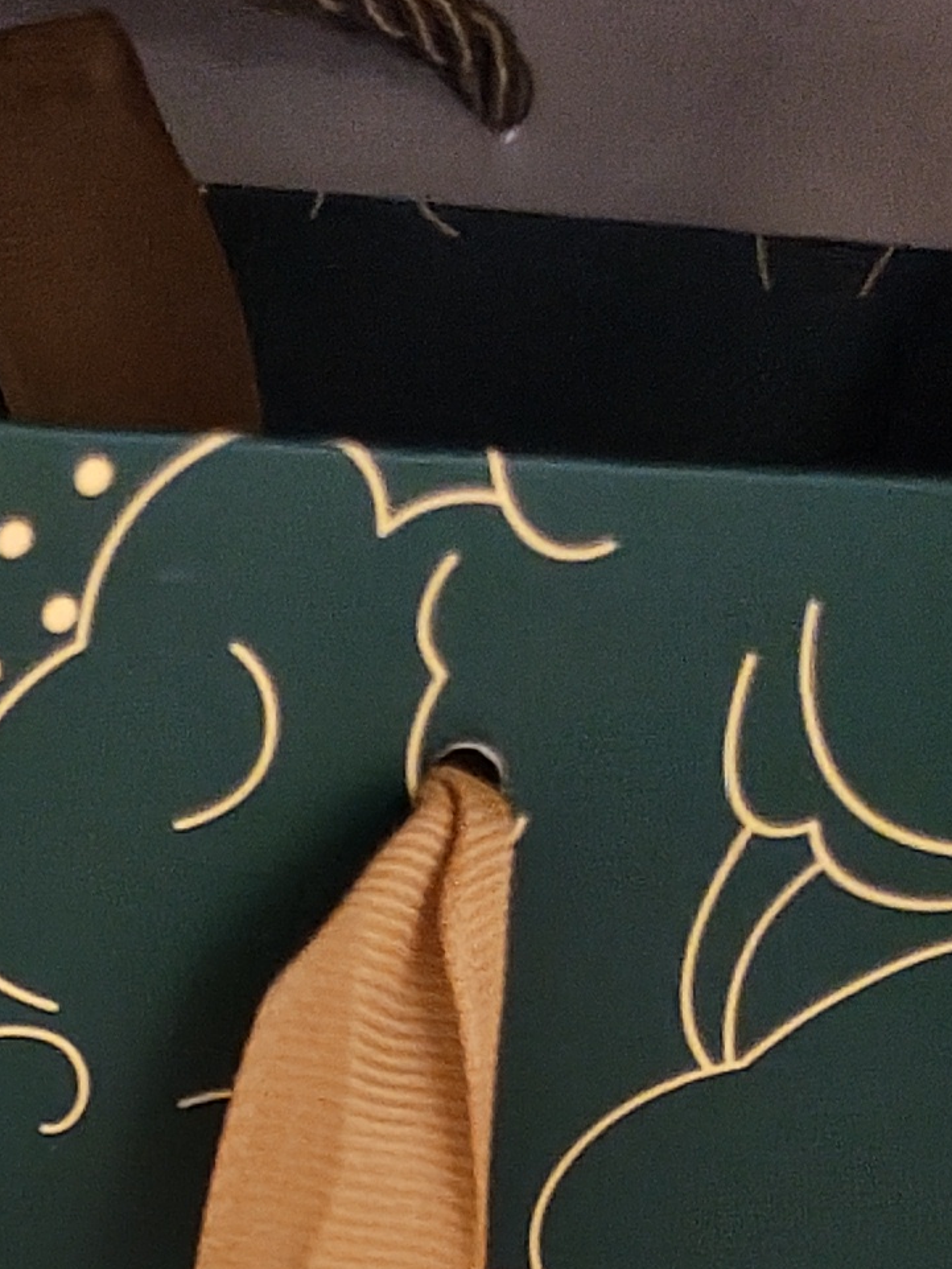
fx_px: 3593
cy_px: 2480
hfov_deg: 13.3
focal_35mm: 98
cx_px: -850
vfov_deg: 16.0
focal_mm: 5.56
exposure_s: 1/20
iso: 2122
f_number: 1.88
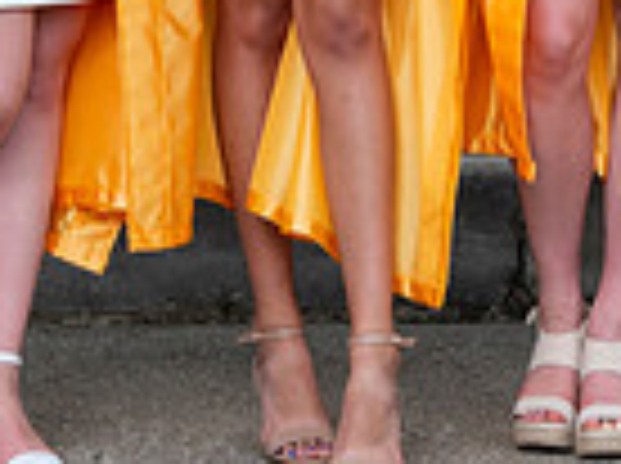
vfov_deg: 5.9
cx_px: 635
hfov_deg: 8.3
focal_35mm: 237
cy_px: -786
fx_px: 4244
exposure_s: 1/80
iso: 200
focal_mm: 38
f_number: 4.5
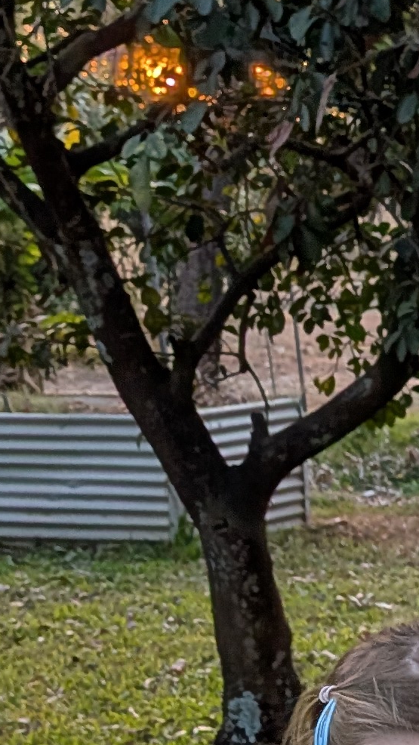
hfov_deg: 10.7
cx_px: 761
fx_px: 2094
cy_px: 377
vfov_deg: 20.2
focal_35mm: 106
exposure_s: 1/2096
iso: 35
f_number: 1.7
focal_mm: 4.53
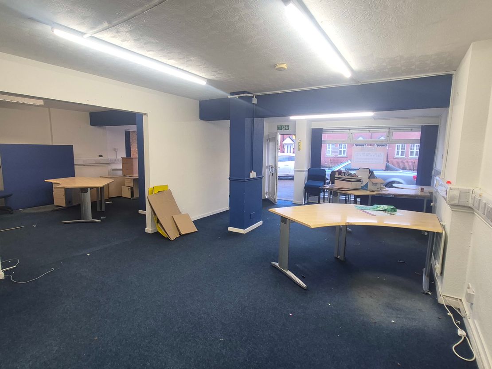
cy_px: 184
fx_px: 185
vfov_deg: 89.9
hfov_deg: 106.2
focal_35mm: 13
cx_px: 246
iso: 125
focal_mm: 1.74
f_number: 2.2
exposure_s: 1/50
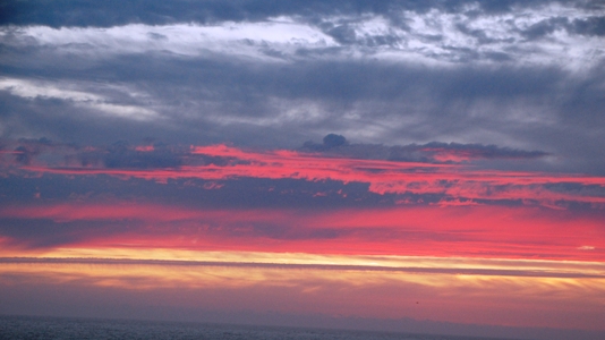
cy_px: 199
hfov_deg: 19.1
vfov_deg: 10.8
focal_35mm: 112
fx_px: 1796
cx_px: 301
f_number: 5.3
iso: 640
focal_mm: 70
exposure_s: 1/125
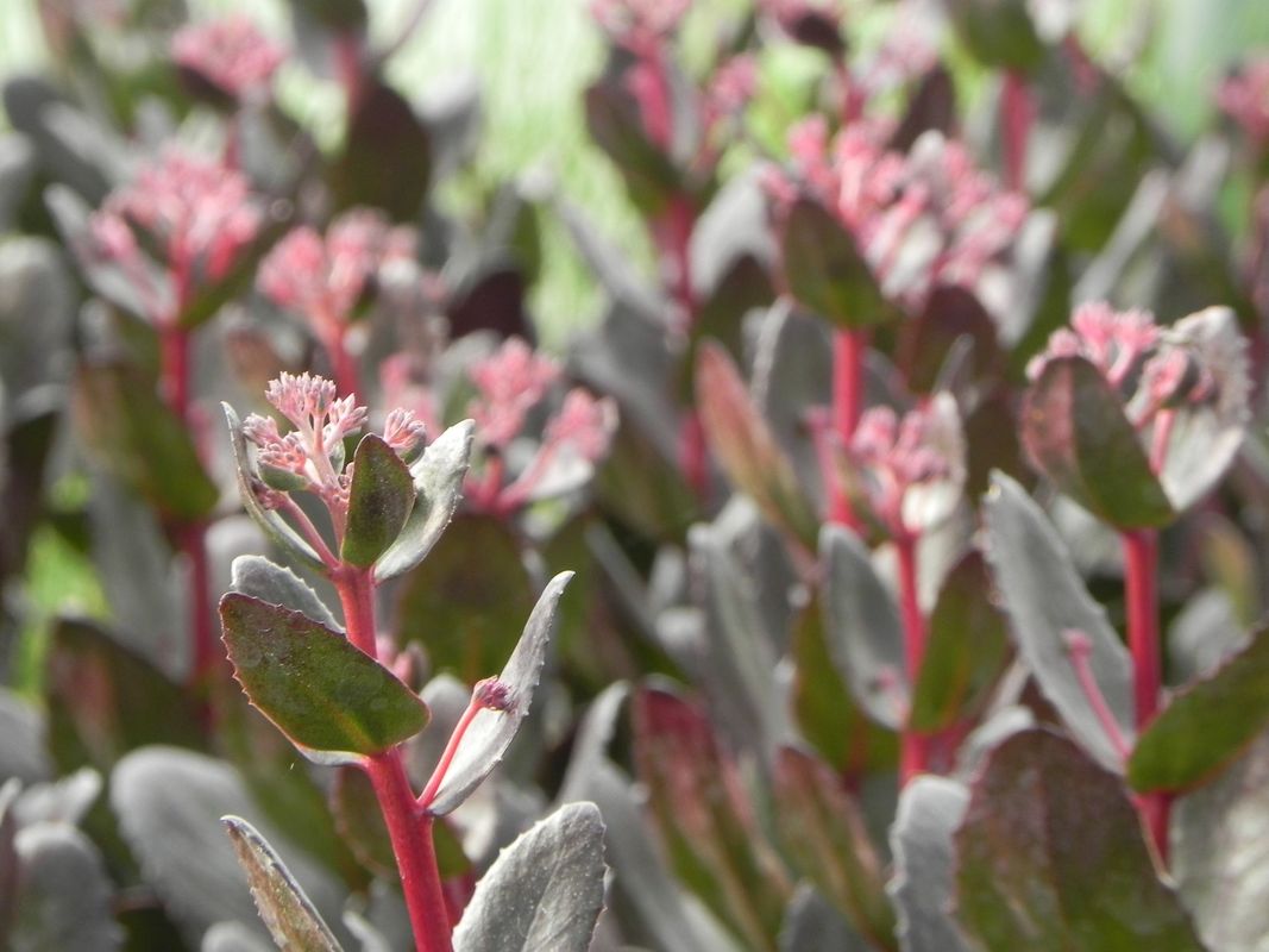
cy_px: 476
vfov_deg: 7.0
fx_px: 7771
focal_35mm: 212
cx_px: 634
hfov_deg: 9.3
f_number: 5
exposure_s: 1/80
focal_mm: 37.7
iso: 160
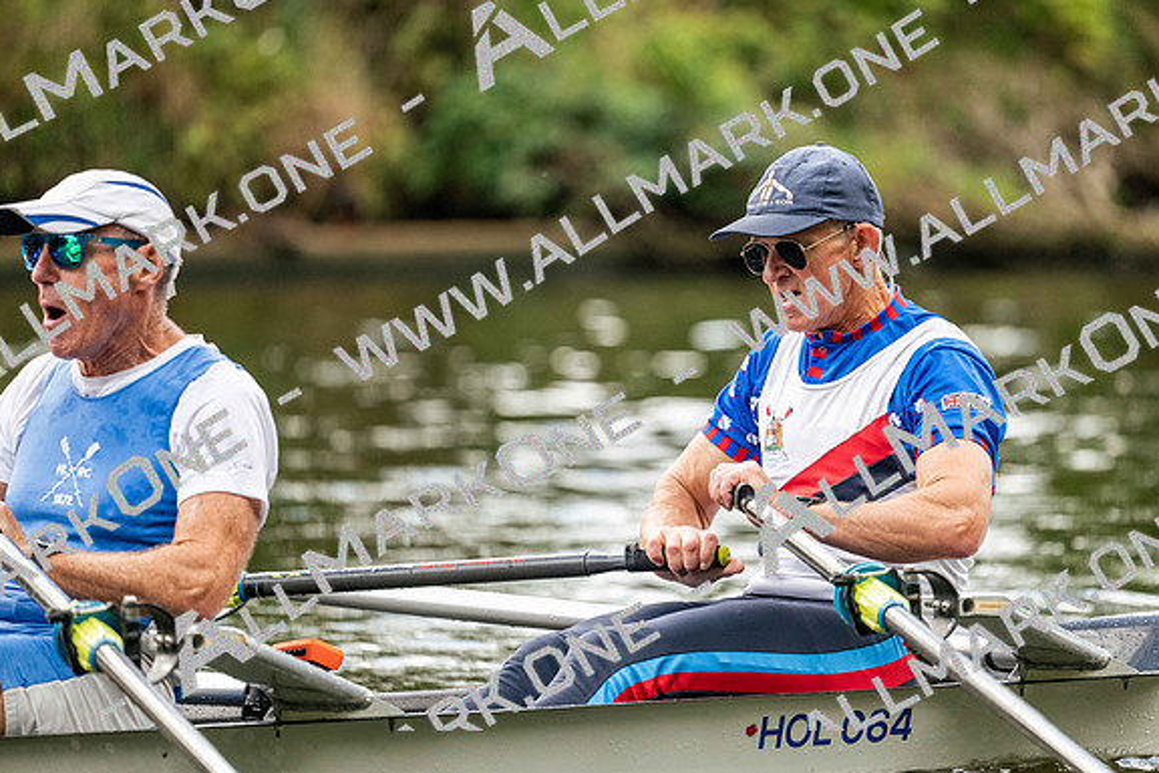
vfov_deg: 3.4
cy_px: 386
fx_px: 12973
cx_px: 582
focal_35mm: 403
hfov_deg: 5.1
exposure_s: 1/2500
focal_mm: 400
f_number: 4.5
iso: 1800
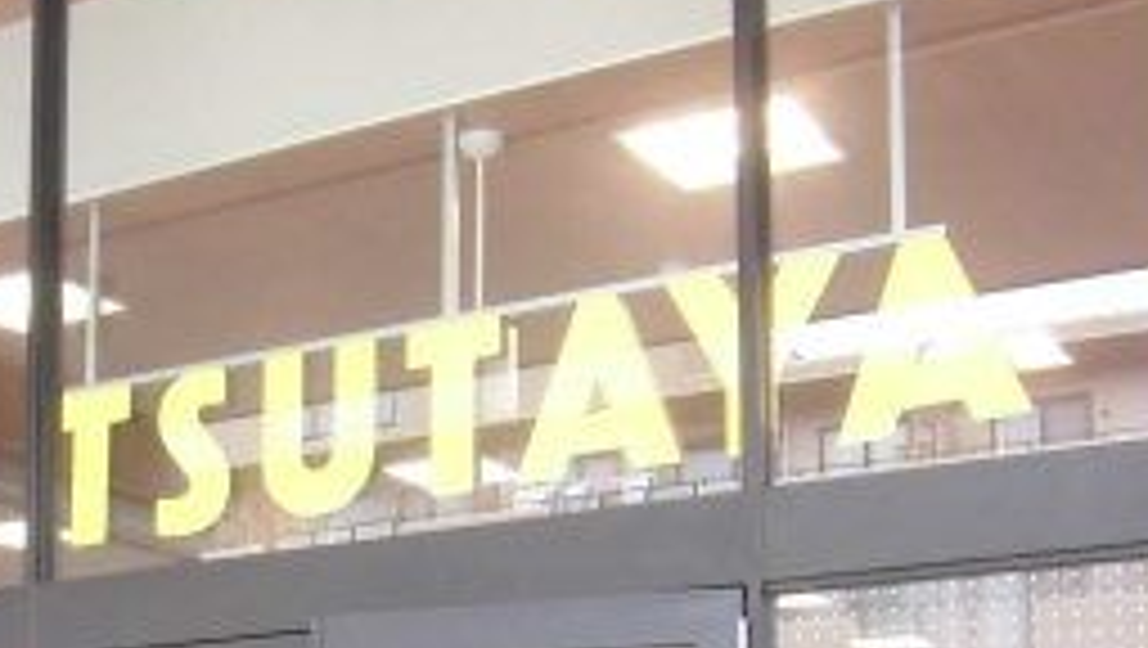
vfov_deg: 16.1
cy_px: 868
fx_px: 2163
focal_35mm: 71
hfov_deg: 28.6
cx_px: 113
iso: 160
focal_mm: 4.7
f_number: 2.8
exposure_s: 1/60
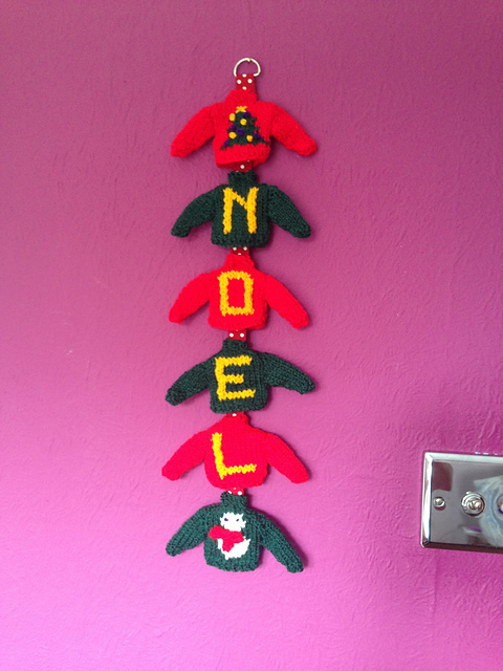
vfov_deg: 55.4
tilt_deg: -4.6
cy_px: 336
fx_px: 639
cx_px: 252
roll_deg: -3.0
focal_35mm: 33
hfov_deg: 42.9
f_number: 2.4
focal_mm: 4.12
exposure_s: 1/20
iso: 160
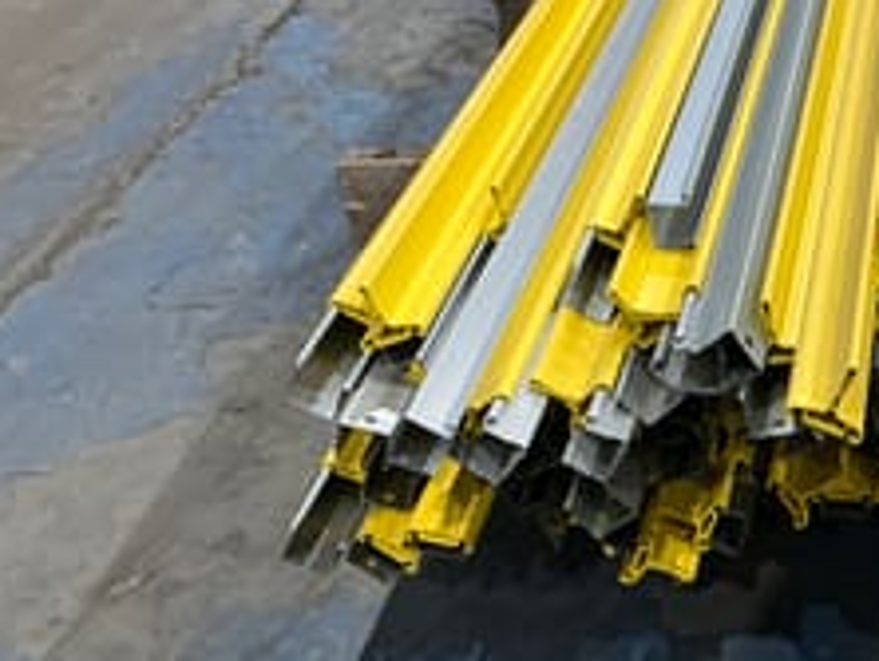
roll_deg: +1.4
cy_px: 422
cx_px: 974
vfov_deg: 23.3
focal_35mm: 63
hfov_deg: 27.9
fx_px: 1601
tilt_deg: -32.0
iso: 125
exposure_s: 1/50
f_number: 1.8
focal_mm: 3
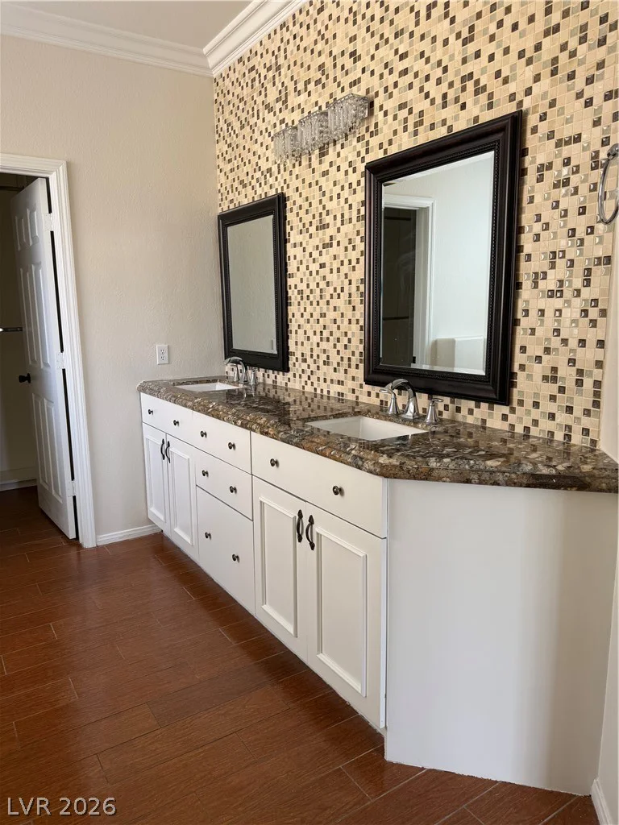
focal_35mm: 24
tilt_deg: -10.3
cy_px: 412
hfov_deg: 56.8
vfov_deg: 71.6
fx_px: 572
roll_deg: +0.4
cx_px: 310
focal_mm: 6.76
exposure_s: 1/121
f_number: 1.78
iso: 100
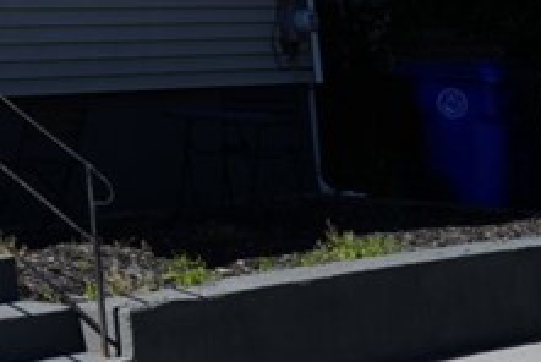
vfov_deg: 8.6
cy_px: -374
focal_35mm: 152
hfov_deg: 11.3
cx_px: -749
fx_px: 2287
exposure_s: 1/800
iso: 100
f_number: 5
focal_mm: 31
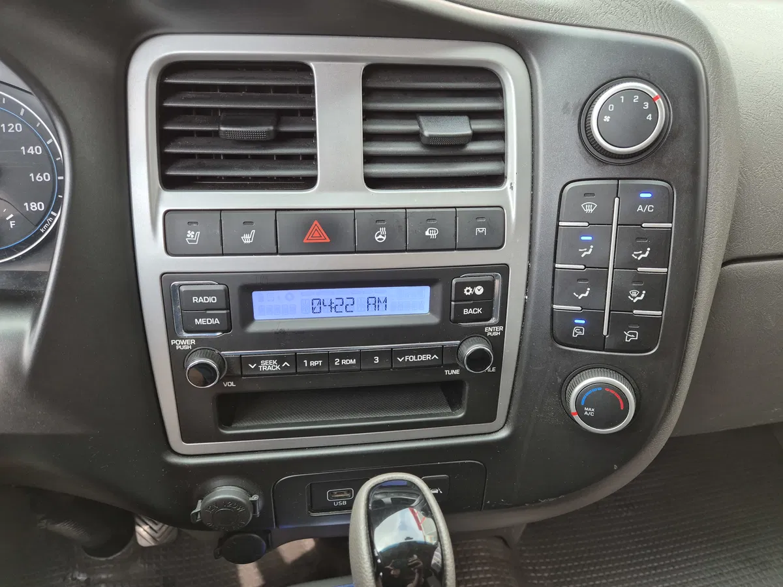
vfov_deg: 58.9
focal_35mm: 23
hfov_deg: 73.9
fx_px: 520
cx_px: 392
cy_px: 294
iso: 160
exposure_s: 1/120
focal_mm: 5.4
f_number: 1.8
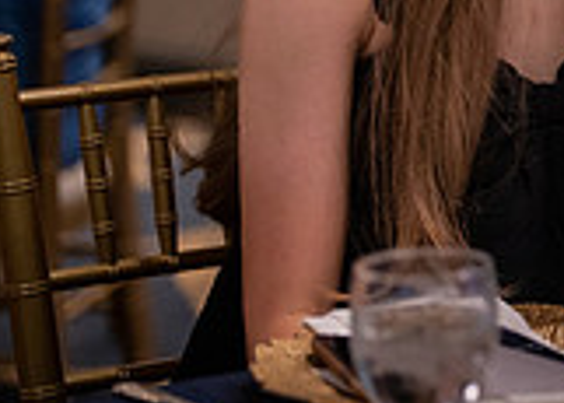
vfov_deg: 7.4
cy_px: -118
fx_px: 3091
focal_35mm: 193
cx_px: 1063
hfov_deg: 9.8
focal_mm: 50
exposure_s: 1/400
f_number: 1.2
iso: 1000
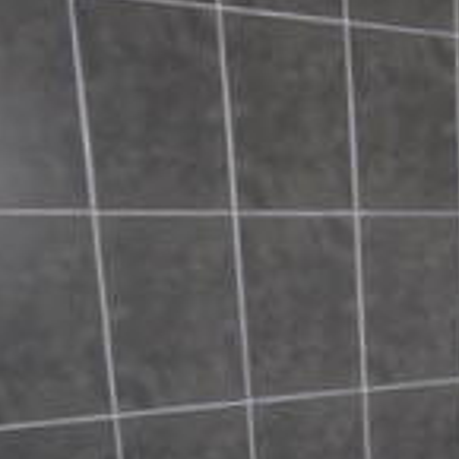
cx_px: 619
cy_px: 429
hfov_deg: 23.6
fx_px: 944
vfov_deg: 26.3
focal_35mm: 63
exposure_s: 1/60
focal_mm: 11
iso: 200
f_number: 4.2
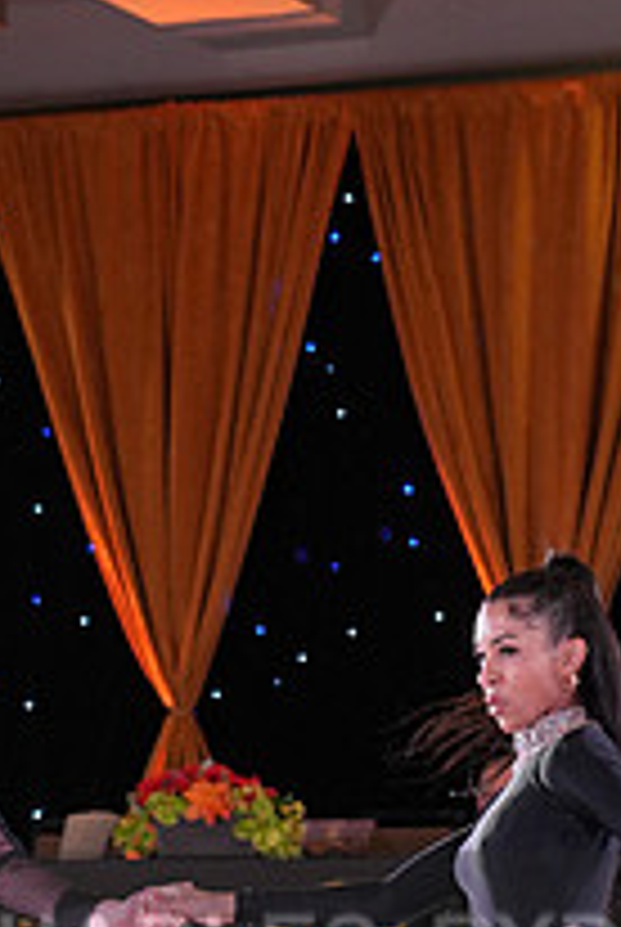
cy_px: 1004
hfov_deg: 7.7
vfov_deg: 11.3
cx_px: 205
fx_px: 4642
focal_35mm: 180
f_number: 4
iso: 1600
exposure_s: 1/400
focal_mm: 64
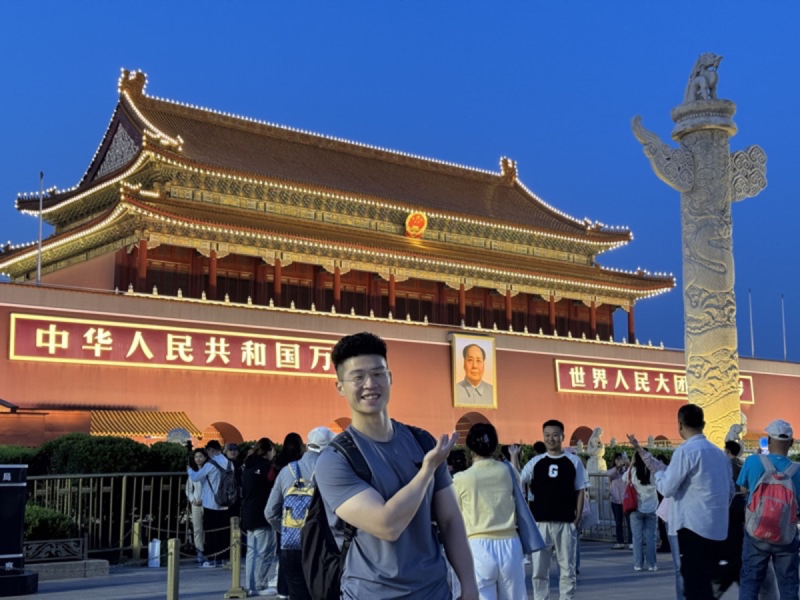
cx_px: 400
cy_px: 300
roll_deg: -0.2
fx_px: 1109
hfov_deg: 39.7
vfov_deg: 30.3
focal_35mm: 48
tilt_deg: +8.2
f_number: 1.78
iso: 160
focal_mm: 6.76
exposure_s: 1/50
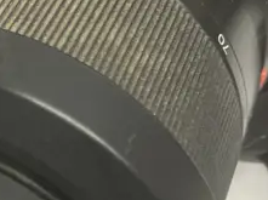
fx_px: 1005
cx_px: -62
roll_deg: -7.5
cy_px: 62
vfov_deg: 11.4
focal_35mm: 130
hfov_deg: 14.7
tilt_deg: -35.9
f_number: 1.8
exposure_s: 1/50
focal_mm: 3.99
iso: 100
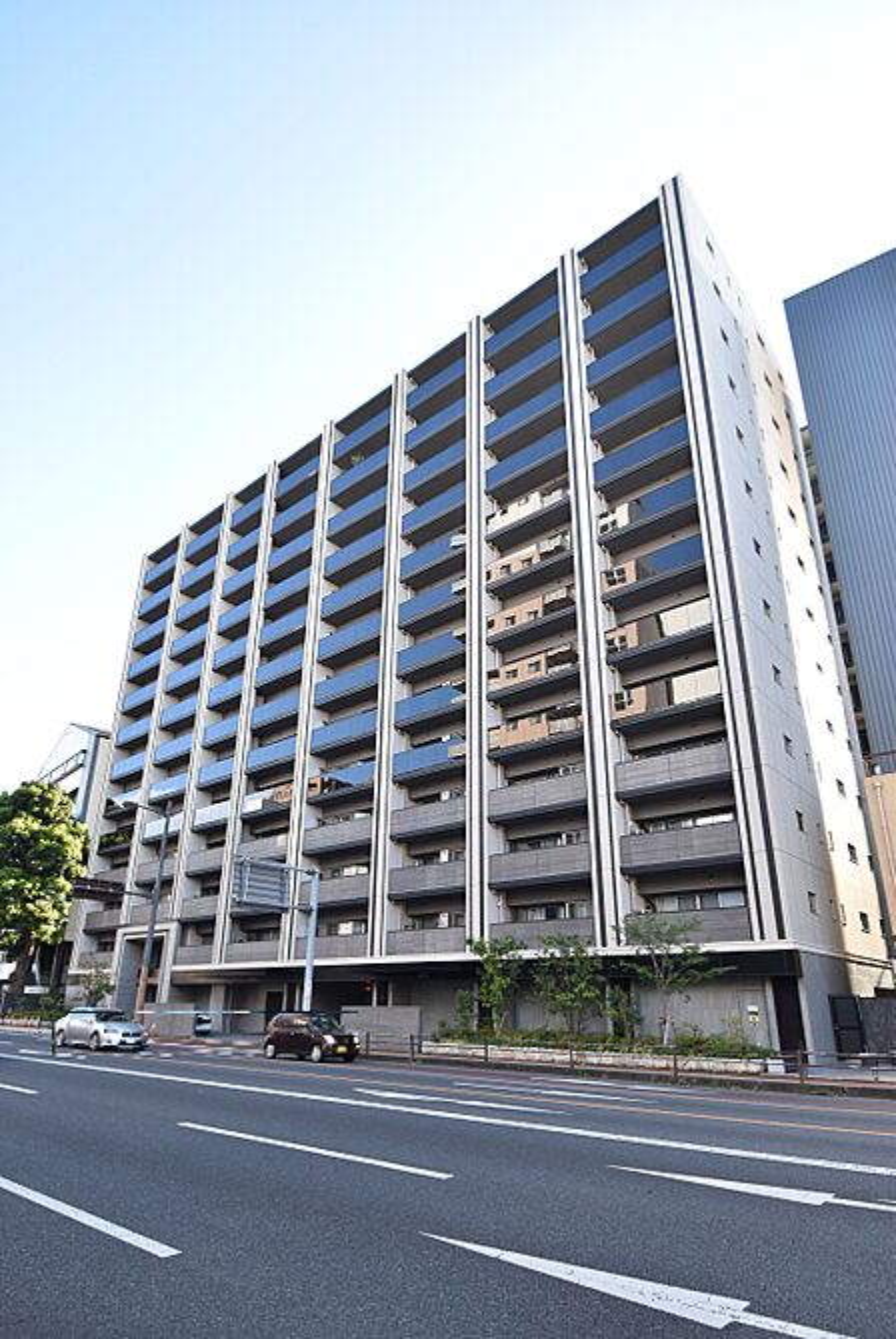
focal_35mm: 20
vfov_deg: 85.4
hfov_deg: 63.3
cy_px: 670
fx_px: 726
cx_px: 448
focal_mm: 13
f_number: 7.1
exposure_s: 1/200
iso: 400
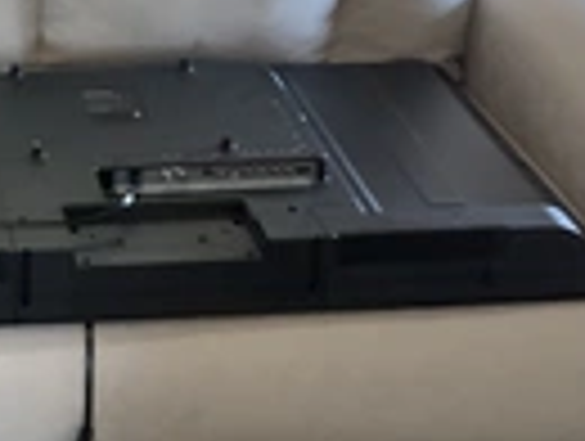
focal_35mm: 89
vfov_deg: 16.6
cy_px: 162
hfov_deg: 20.6
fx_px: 1507
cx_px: -108
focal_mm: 3
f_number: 1.8
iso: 160
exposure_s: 1/60
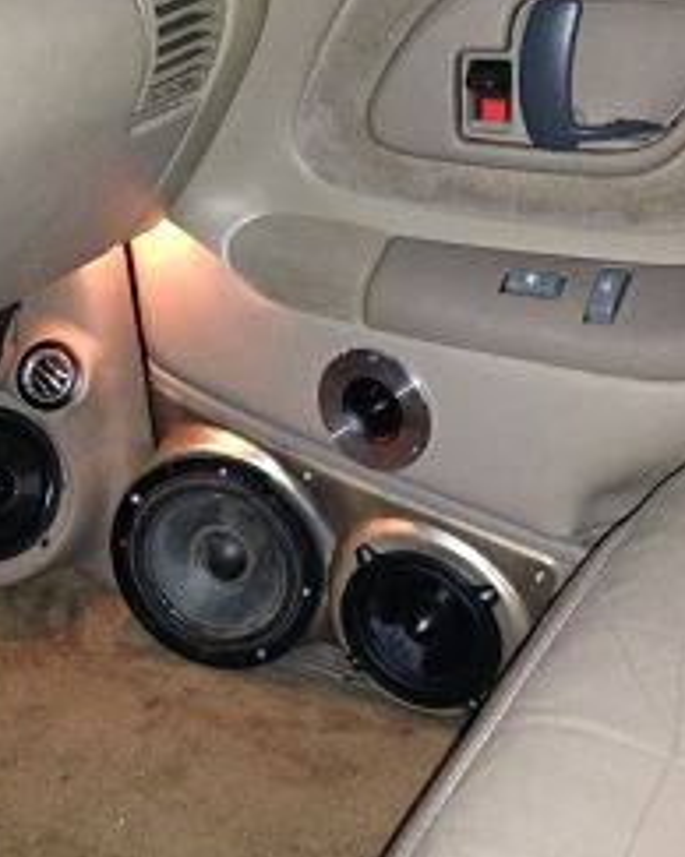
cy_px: 458
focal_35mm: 53
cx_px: 272
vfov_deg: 35.4
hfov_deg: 28.5
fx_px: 1345
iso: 250
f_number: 2.4
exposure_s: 1/16
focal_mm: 4.13
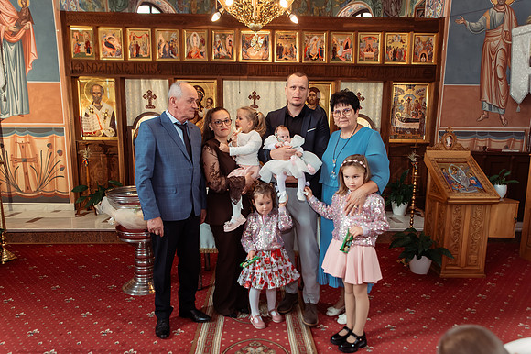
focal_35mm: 24
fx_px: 354
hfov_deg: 73.8
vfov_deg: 53.1
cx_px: 266
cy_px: 177
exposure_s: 1/250
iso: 3200
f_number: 3.5
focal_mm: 24
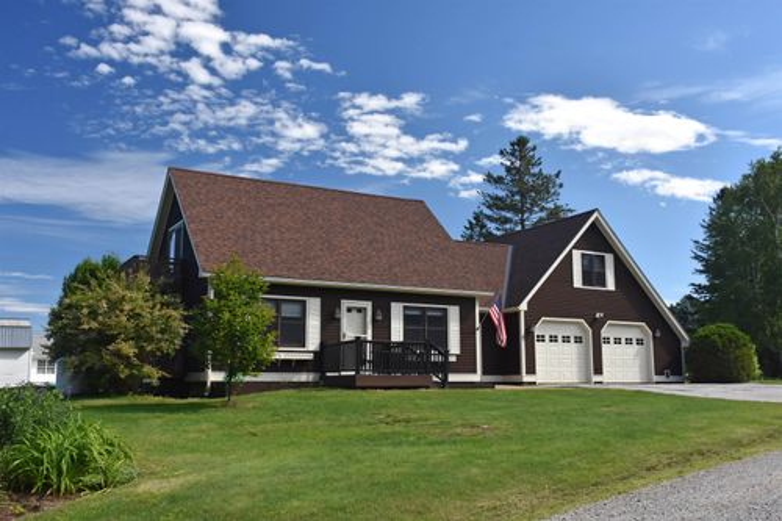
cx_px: 391
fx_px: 782
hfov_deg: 53.1
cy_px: 260
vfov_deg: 36.8
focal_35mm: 36
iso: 720
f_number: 8
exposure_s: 1/500
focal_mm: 24
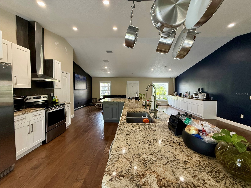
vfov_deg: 85.7
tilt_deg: -3.2
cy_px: 94
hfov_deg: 102.1
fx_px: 102
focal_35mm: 14
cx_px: 126
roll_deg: -1.0
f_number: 2.2
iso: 320
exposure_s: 1/120
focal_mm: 2.22
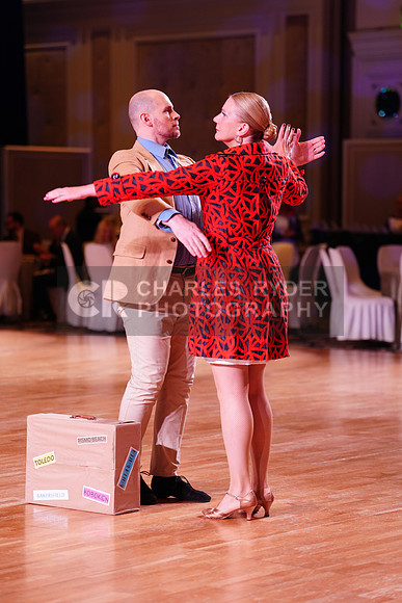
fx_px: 1841
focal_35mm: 110
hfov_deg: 12.5
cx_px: 201
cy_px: 302
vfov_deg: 18.6
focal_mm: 110
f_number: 2.8
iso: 800
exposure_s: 1/250
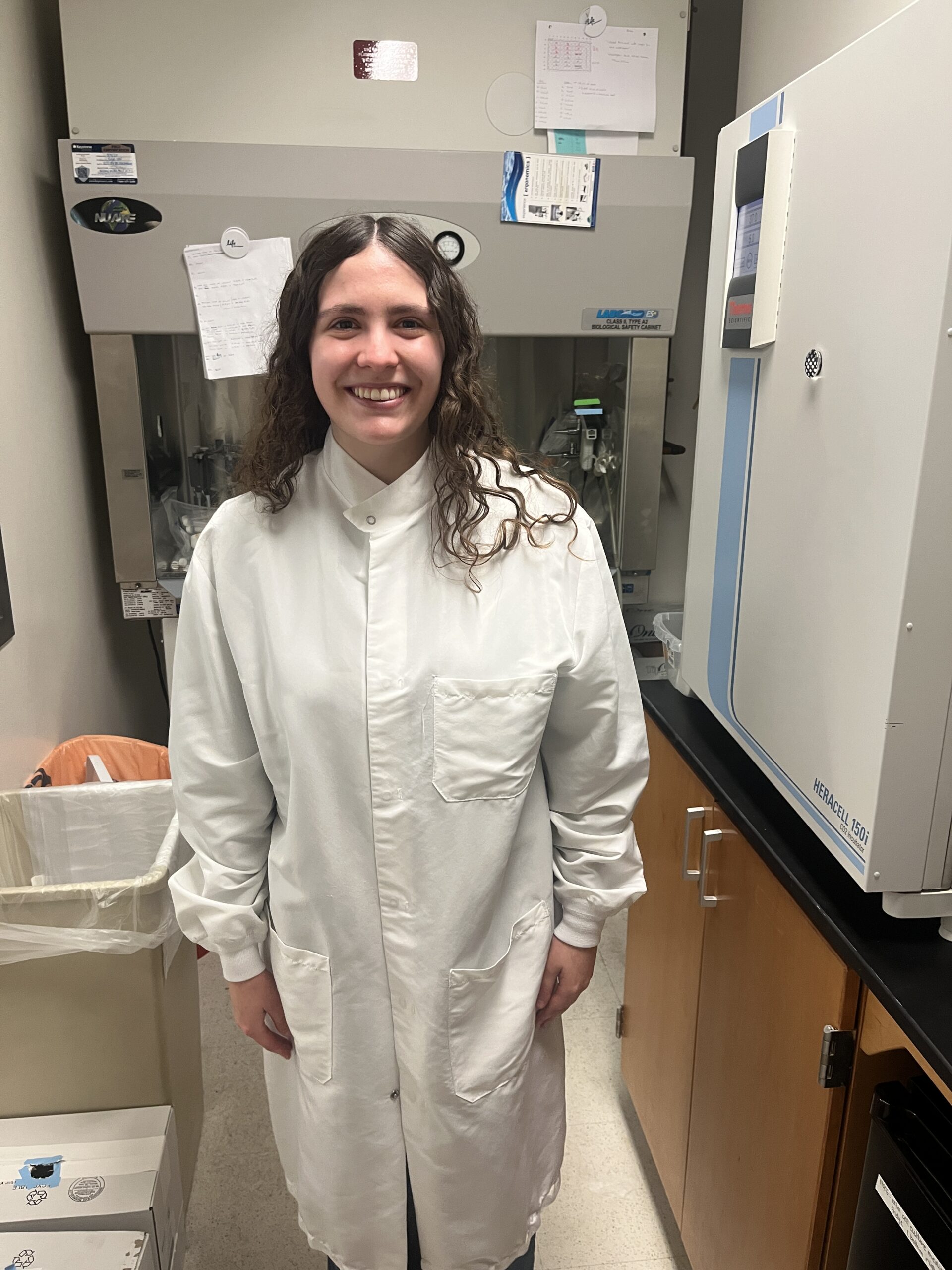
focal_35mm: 26
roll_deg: -0.6
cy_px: 635
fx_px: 953
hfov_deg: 53.1
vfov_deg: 67.3
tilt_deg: -15.9
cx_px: 476
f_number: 1.6
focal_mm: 5.1
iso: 200
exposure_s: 1/60
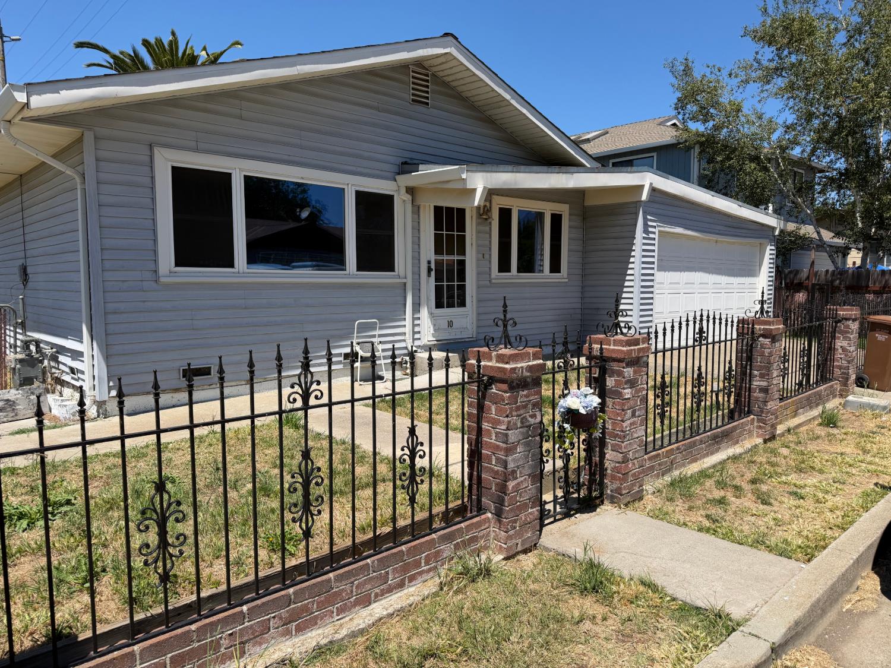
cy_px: 334
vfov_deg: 56.8
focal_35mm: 24
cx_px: 446
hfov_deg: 71.6
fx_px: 618
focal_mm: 6.76
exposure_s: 1/4673
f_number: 1.78
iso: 80
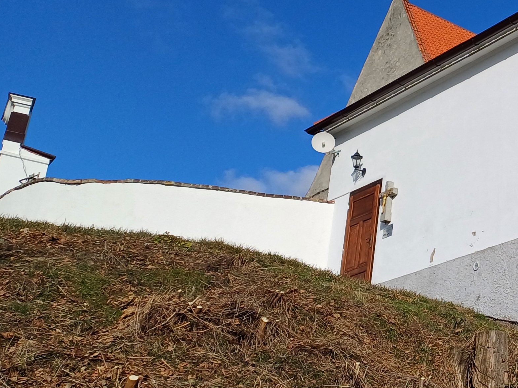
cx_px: 625
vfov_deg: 22.8
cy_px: 113
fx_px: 958
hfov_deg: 26.8
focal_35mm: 64
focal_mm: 4.65
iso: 50
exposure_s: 1/2066
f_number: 1.8
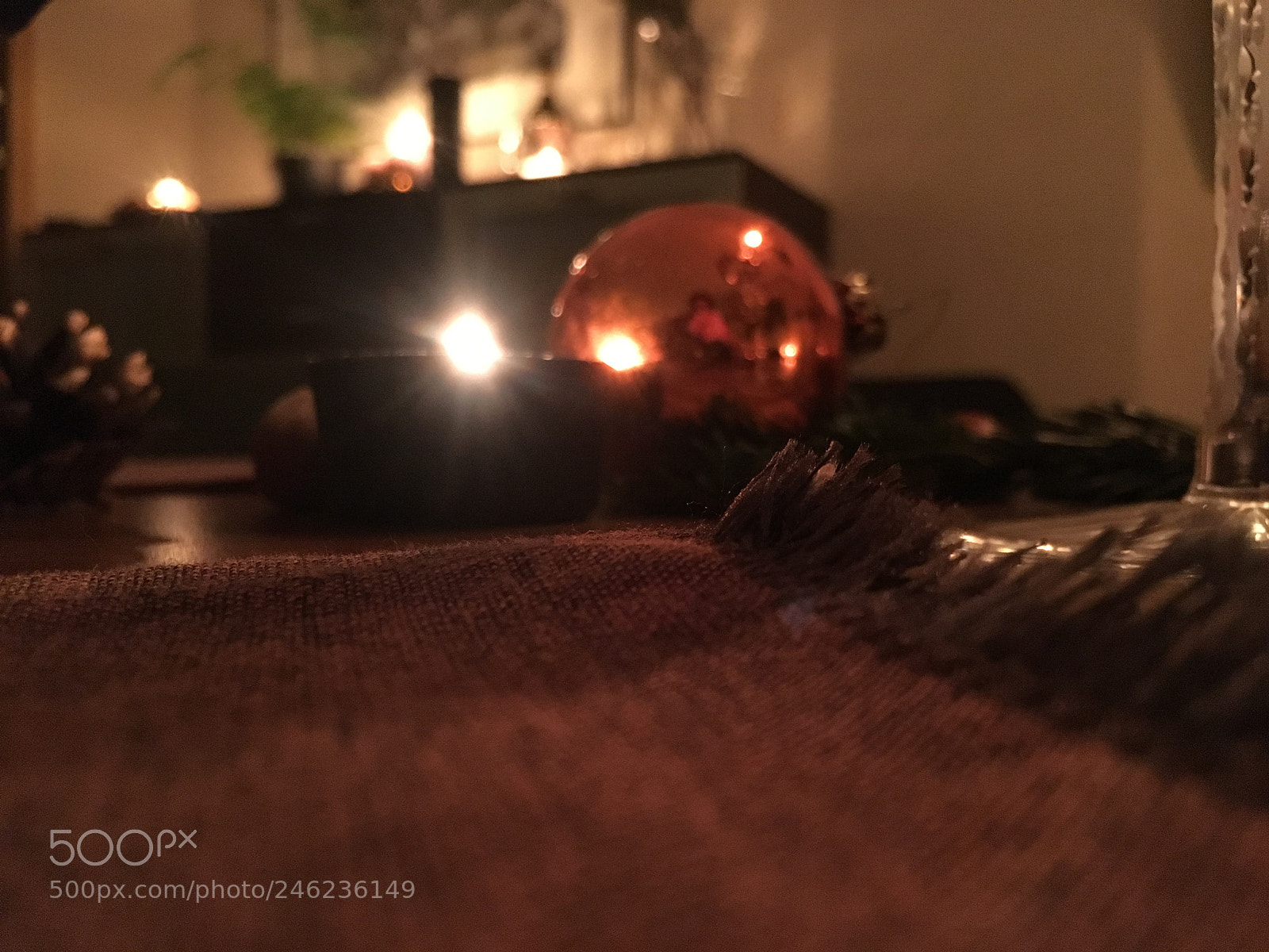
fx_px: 1063
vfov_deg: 48.2
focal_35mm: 29
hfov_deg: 61.7
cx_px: 634
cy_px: 476
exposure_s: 1/17
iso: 800
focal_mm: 4.15
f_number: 2.2
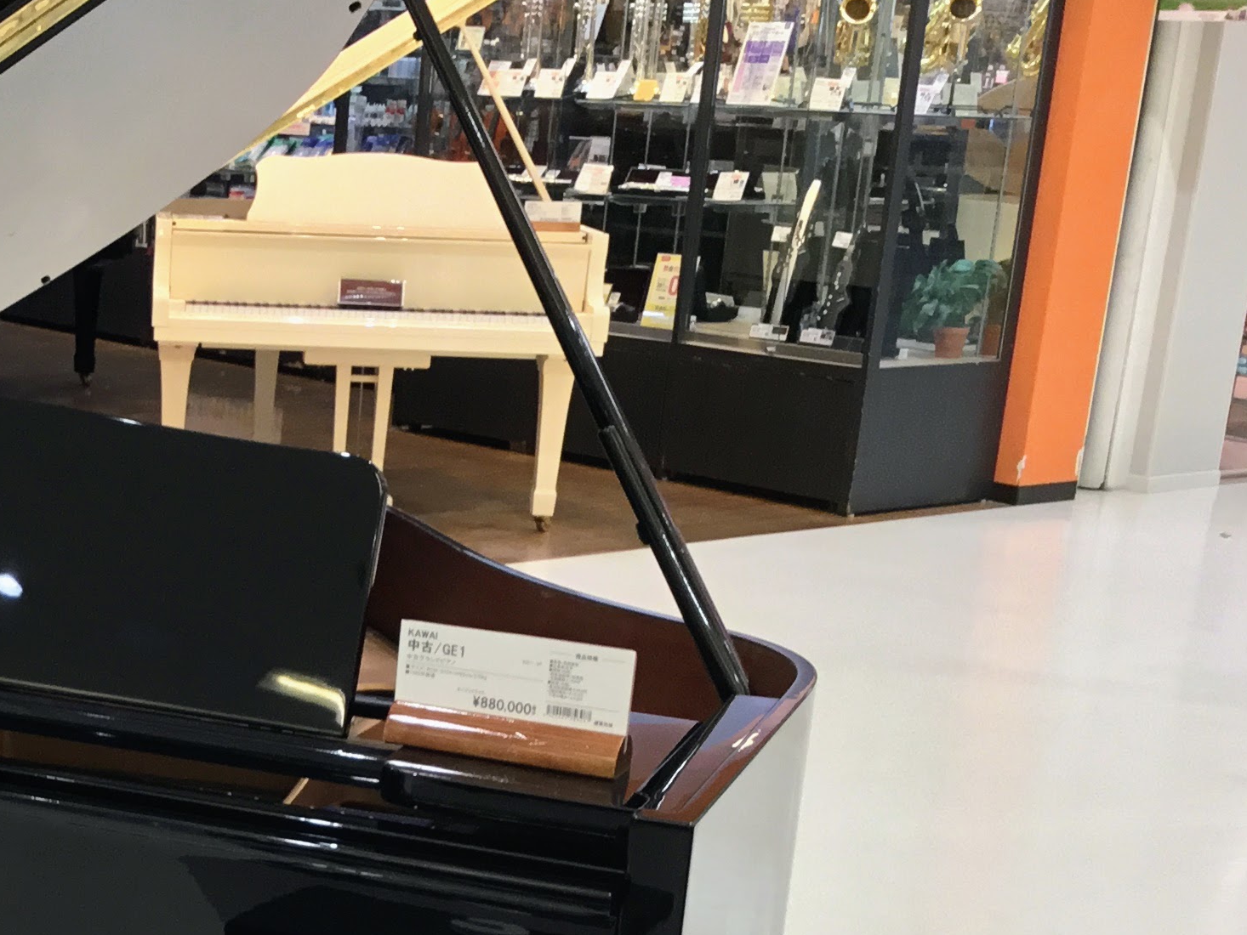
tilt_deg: -18.1
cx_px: 71
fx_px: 2486
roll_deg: -2.8
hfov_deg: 27.0
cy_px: 911
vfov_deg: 20.7
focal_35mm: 69
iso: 40
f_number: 2.4
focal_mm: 3.3
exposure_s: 1/30
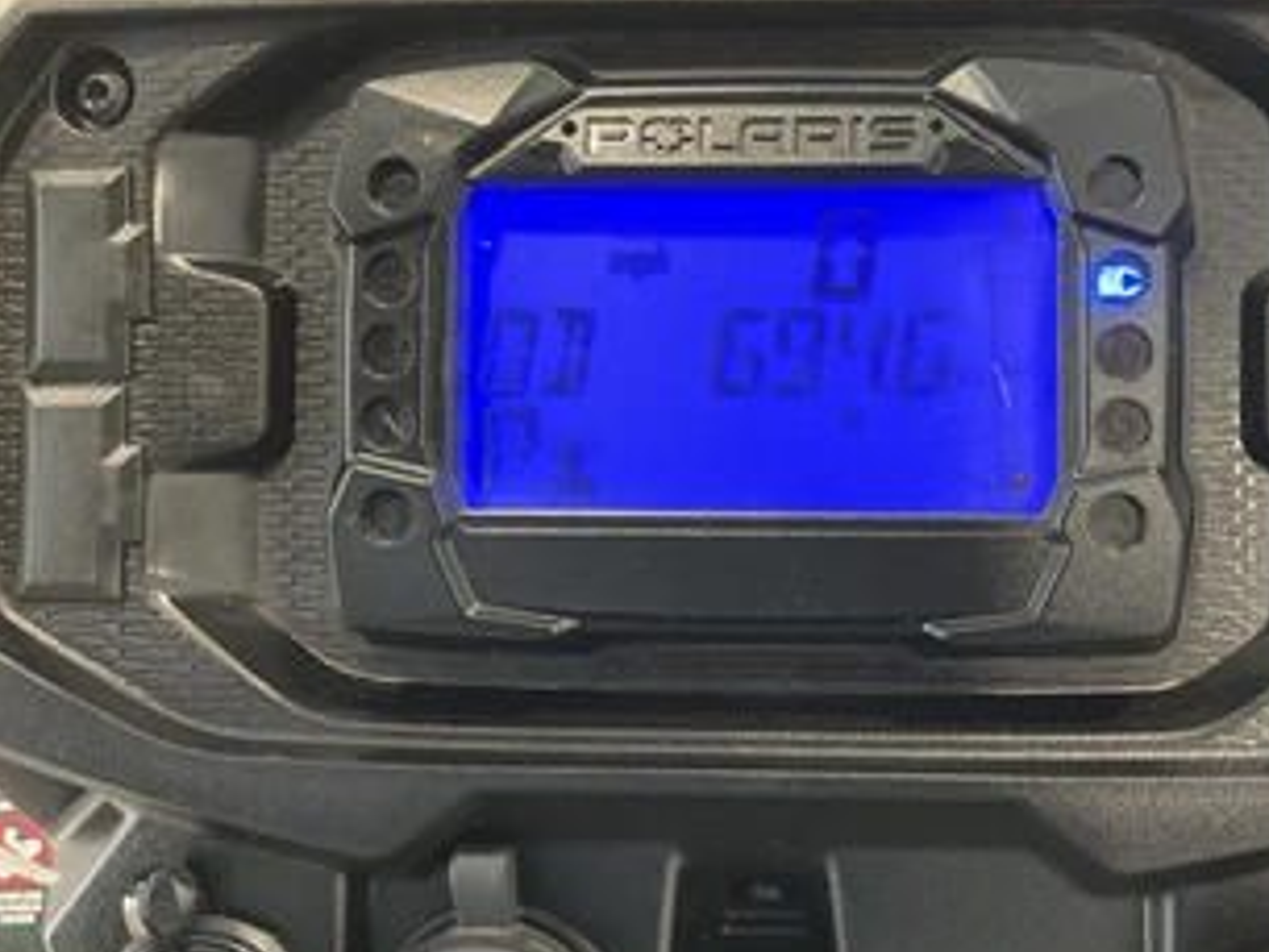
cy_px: 366
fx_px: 1394
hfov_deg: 48.3
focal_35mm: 38
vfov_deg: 37.5
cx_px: 824
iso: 160
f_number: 1.8
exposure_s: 1/60
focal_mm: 3
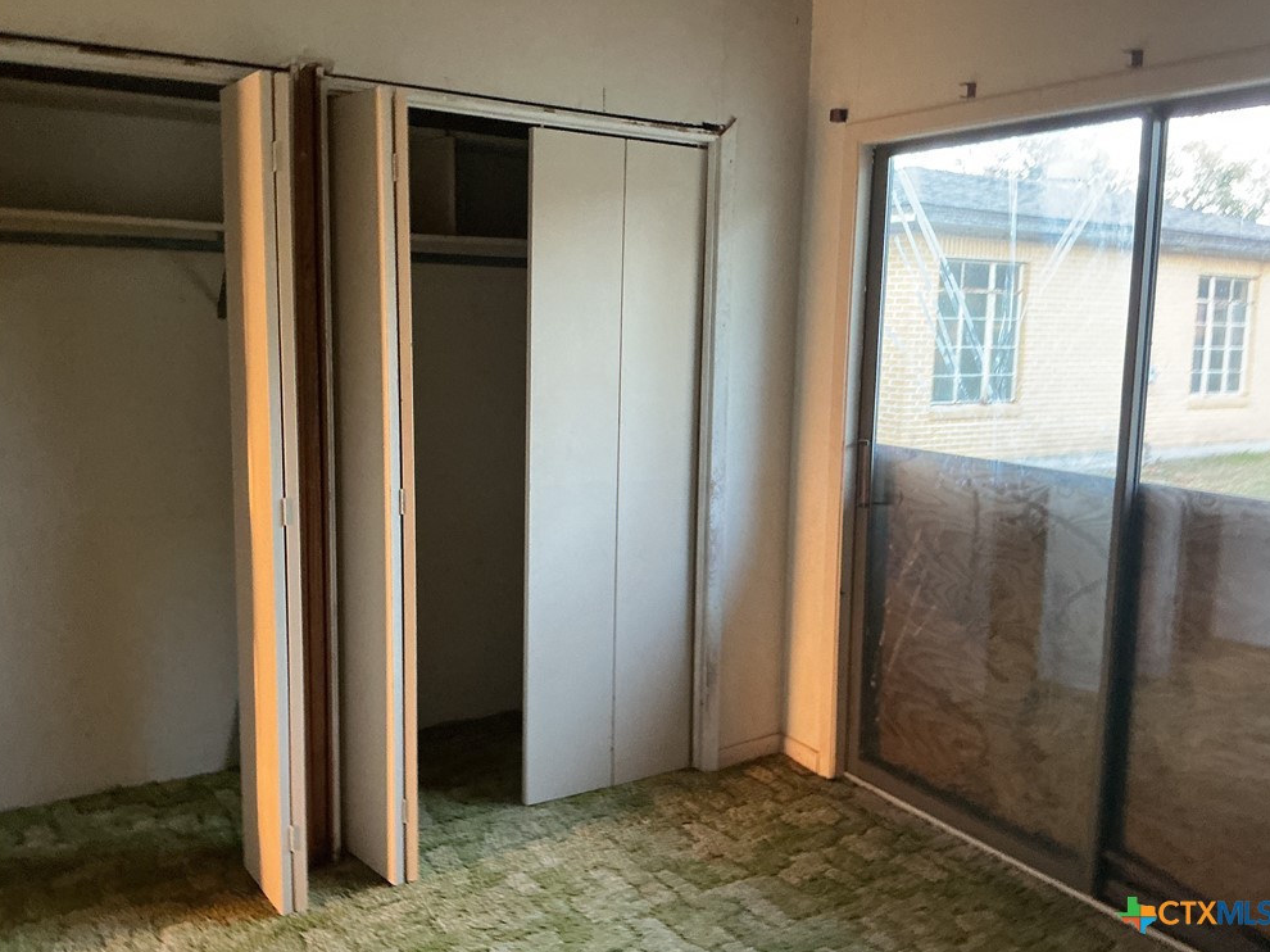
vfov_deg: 46.8
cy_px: 467
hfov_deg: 60.0
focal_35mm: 30
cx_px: 648
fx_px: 1100
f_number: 1.8
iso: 200
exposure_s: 1/40
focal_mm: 3
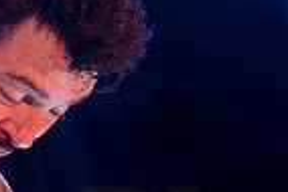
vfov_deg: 2.8
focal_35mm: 489
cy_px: 318
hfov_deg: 4.2
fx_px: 3916
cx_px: 4
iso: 7200
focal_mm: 80
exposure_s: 1/250
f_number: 4
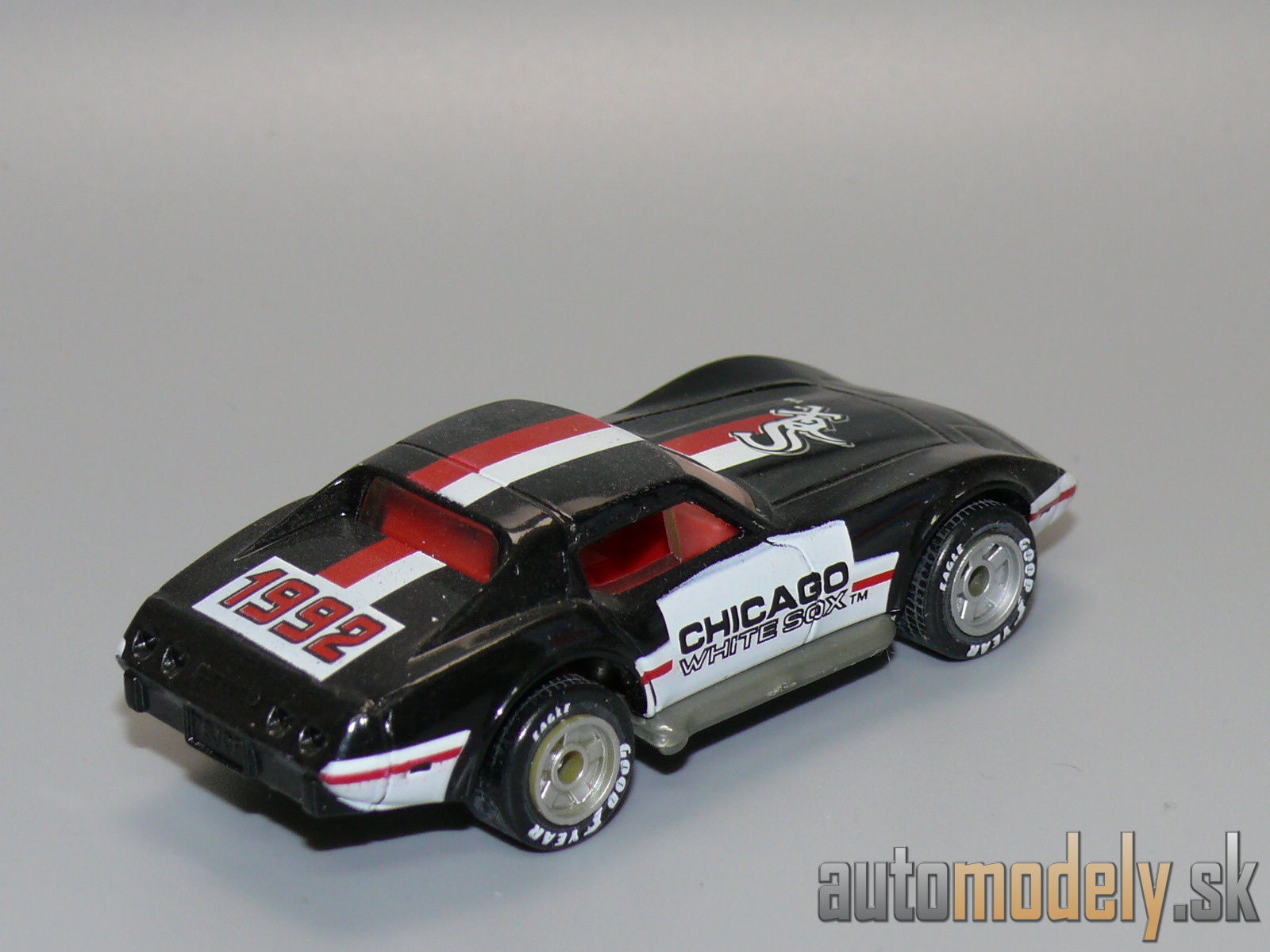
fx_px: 4109
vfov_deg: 13.2
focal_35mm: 112
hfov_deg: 17.6
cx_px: 635
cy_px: 476
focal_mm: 14.2
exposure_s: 1/30
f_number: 4
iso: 100
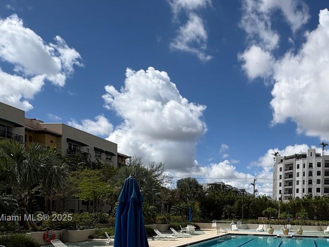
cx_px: 277
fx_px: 276
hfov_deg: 55.8
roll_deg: -1.0
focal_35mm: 29
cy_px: 218
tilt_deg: +0.6
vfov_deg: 44.3
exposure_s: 1/3390
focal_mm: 2.22
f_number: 2.2
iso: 40
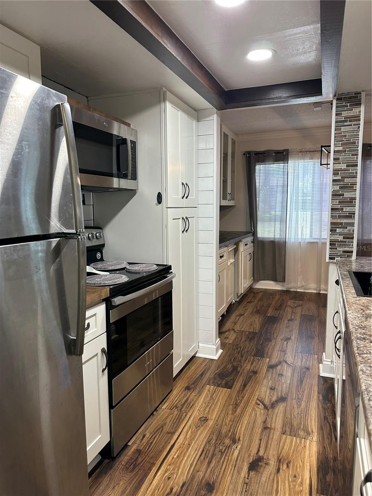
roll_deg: -0.9
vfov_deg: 71.6
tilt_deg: -6.1
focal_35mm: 24
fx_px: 344
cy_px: 248
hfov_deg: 56.8
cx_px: 186
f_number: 1.78
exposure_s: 1/120
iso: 200
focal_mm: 6.86
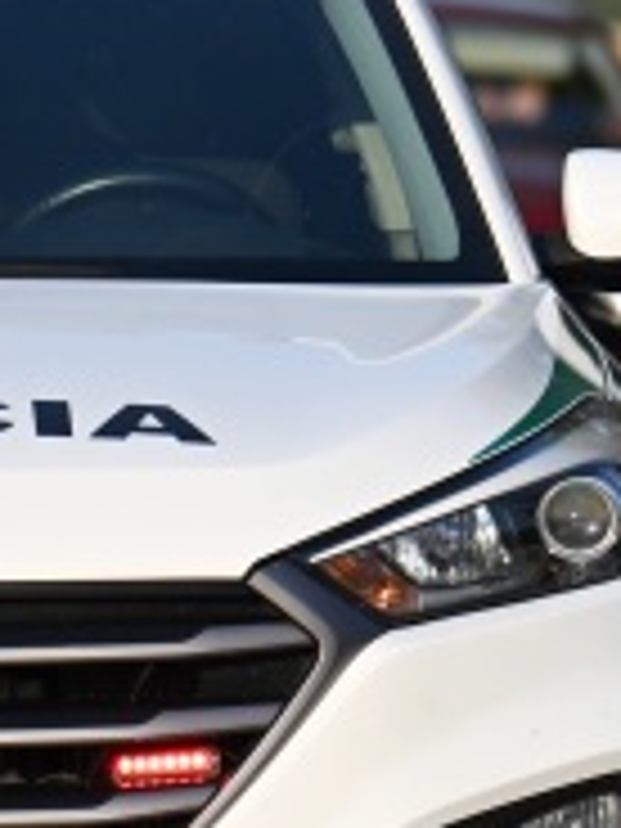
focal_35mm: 832
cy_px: 477
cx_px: 1282
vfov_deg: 2.4
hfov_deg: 1.8
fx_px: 19901
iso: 80
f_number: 2.8
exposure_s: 1/1250
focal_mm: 133
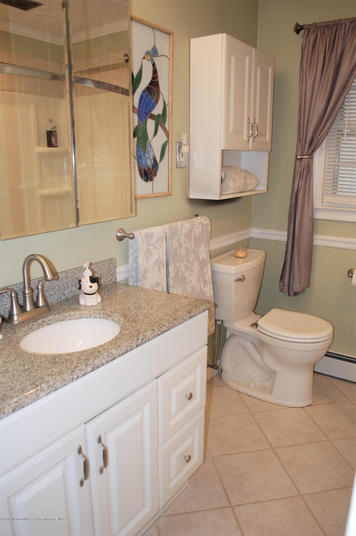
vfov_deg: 67.4
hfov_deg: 47.8
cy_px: 268
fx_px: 401
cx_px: 178
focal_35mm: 27
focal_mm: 18
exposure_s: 1/60
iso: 400
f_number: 3.5
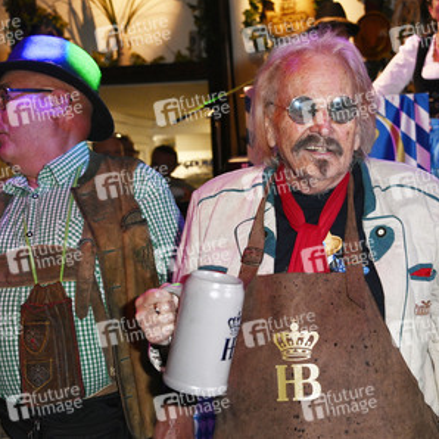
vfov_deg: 24.0
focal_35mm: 72
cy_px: 220
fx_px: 1033
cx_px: 300
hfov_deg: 23.9
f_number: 5.6
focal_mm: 56
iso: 3200
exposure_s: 1/200
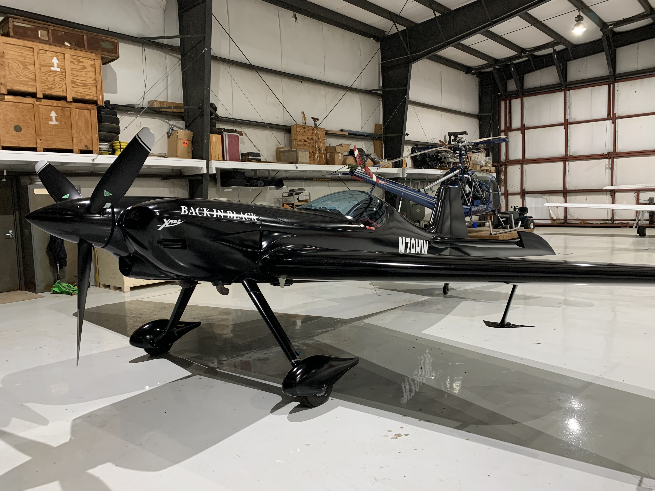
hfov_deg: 67.3
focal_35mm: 26
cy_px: 246
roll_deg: +0.7
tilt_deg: -4.1
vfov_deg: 53.1
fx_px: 492
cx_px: 328
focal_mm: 4.25
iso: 250
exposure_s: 1/60
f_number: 1.8
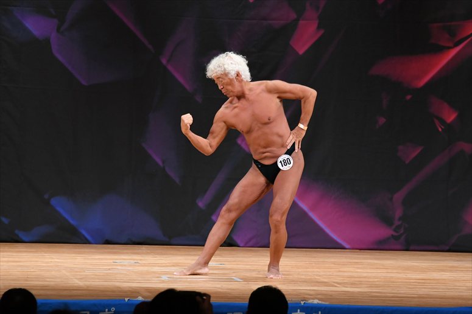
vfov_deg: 5.1
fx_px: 3538
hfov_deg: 7.6
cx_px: 236
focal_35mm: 270
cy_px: 157
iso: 3200
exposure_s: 1/400
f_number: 5.6
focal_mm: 180
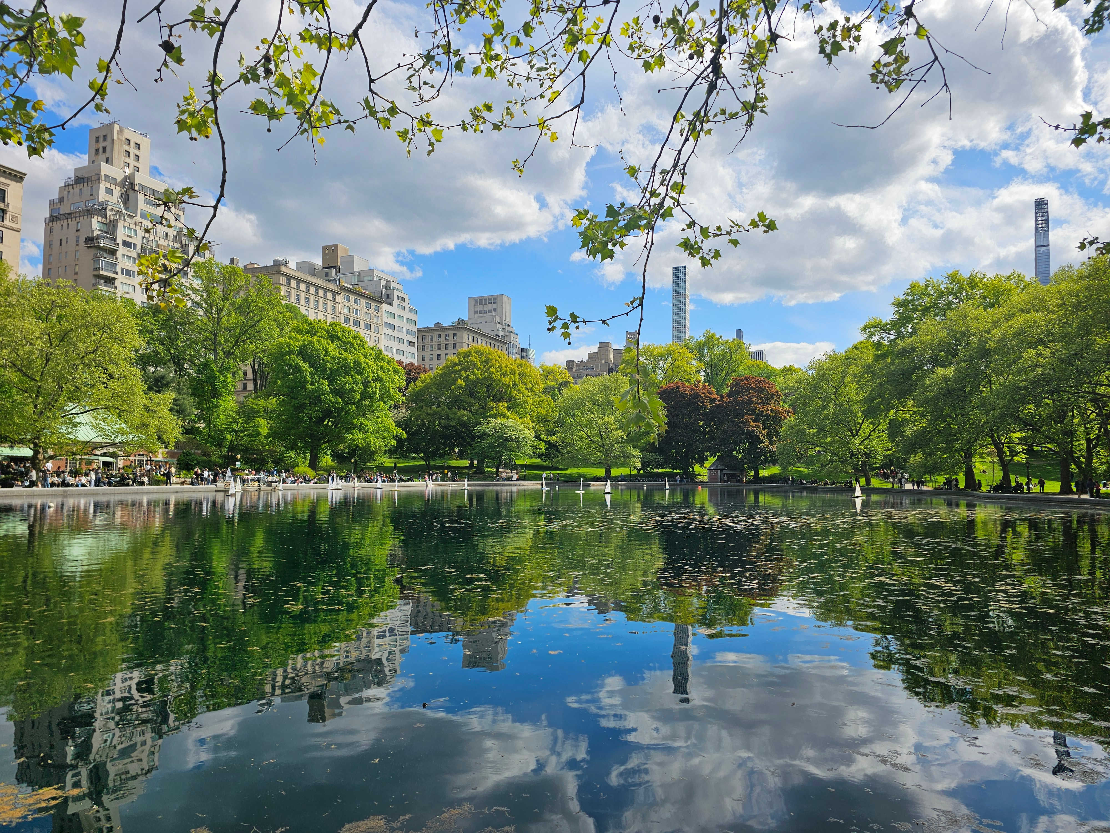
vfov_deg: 58.9
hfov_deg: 73.9
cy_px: 416
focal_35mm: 23
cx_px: 555
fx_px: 738
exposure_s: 1/1117
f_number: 1.7
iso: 10
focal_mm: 6.3
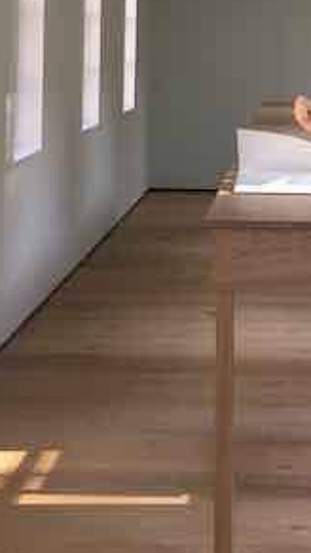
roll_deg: -0.6
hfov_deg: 18.1
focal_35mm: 65
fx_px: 954
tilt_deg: +1.1
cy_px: 9
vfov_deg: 30.3
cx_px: 294
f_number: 2.2
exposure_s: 1/50
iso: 25
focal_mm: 4.15
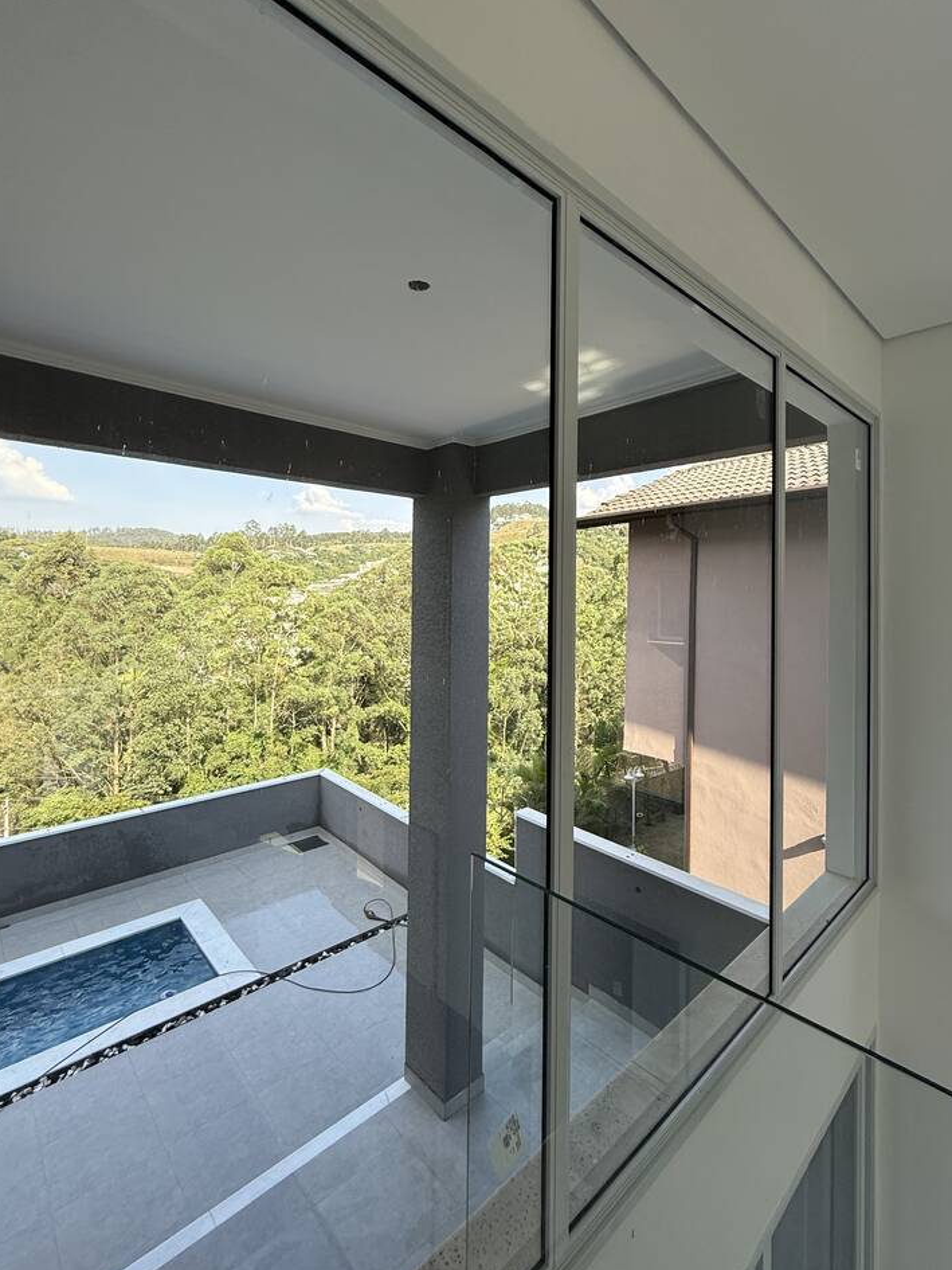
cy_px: 591
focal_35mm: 16
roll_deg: -0.6
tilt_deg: +1.5
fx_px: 587
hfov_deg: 77.8
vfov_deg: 94.3
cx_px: 536
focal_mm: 2.22
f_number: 2.2
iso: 64
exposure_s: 1/472
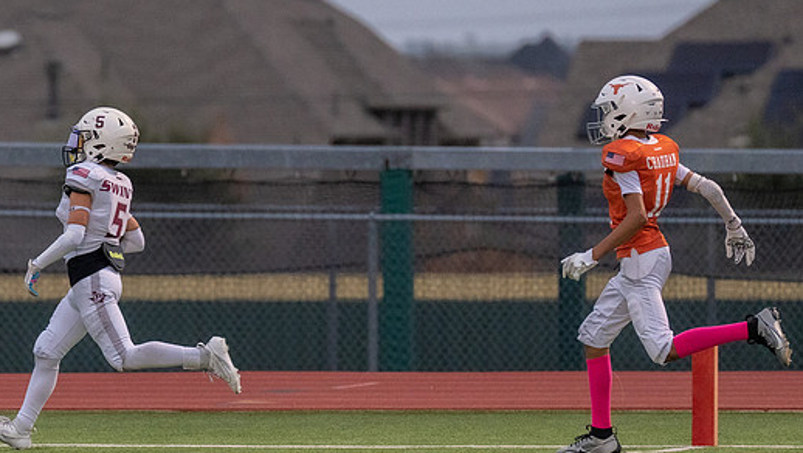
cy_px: 213
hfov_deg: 4.1
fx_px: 11291
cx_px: 106
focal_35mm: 530
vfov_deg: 2.3
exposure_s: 1/1250
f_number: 2.8
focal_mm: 200
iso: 2000
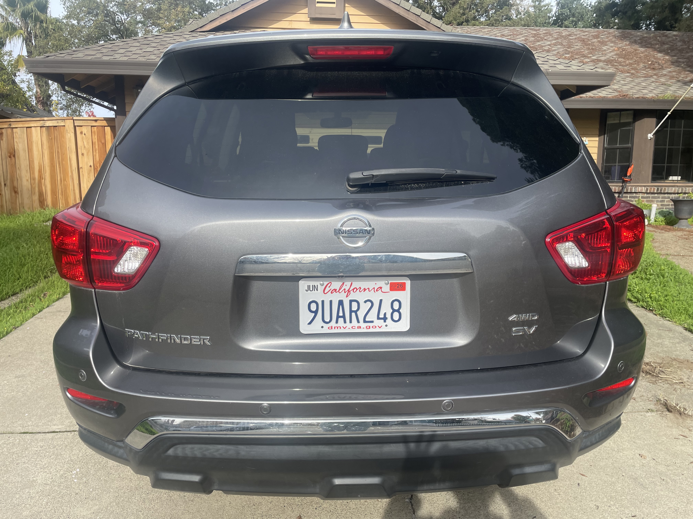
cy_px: 260
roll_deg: -0.1
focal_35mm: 26
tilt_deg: -8.7
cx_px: 346
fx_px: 521
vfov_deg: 53.1
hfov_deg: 67.3
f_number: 1.6
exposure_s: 1/1453
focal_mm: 4.2
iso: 32
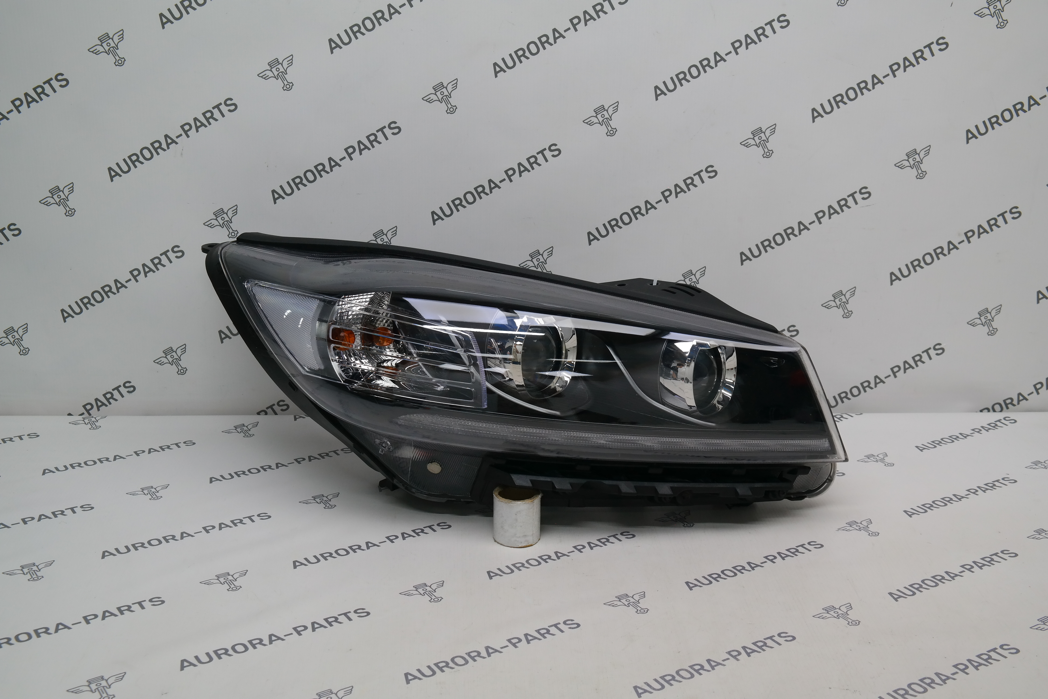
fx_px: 1281
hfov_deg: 44.5
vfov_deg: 30.5
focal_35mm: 44
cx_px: 524
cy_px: 350
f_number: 7.1
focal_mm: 29
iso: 400
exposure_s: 1/50
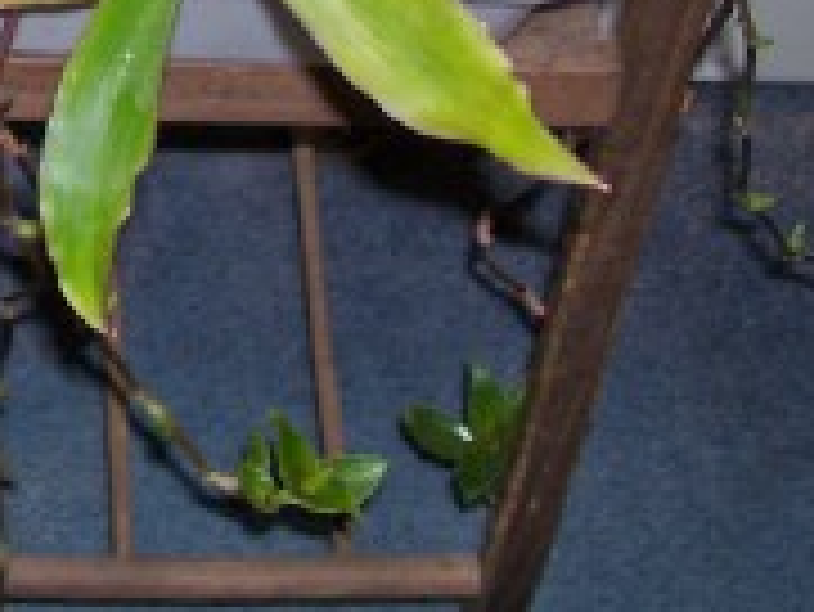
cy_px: -248
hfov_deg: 18.8
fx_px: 2330
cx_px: -153
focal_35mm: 99
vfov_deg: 14.2
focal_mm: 6
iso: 140
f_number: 2.8
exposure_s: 1/60
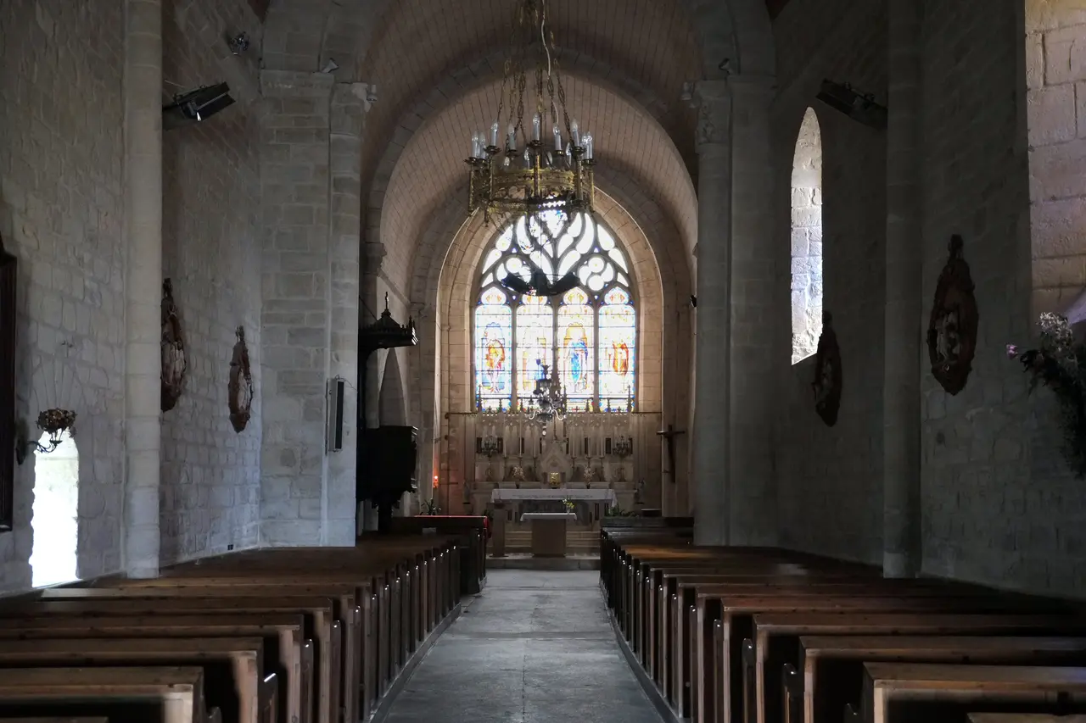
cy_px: 362
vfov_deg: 33.4
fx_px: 1206
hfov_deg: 48.5
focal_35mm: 40
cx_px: 543
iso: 2000
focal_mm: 26.5
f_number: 3.2
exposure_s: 1/30
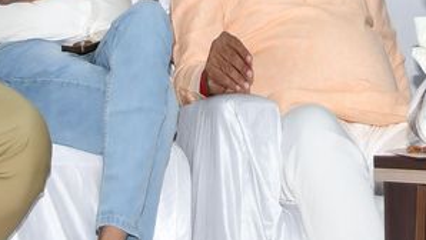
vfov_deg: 6.8
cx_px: 302
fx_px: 2000
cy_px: -106
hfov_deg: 12.1
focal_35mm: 177
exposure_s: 1/60
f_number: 4
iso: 360
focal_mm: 28
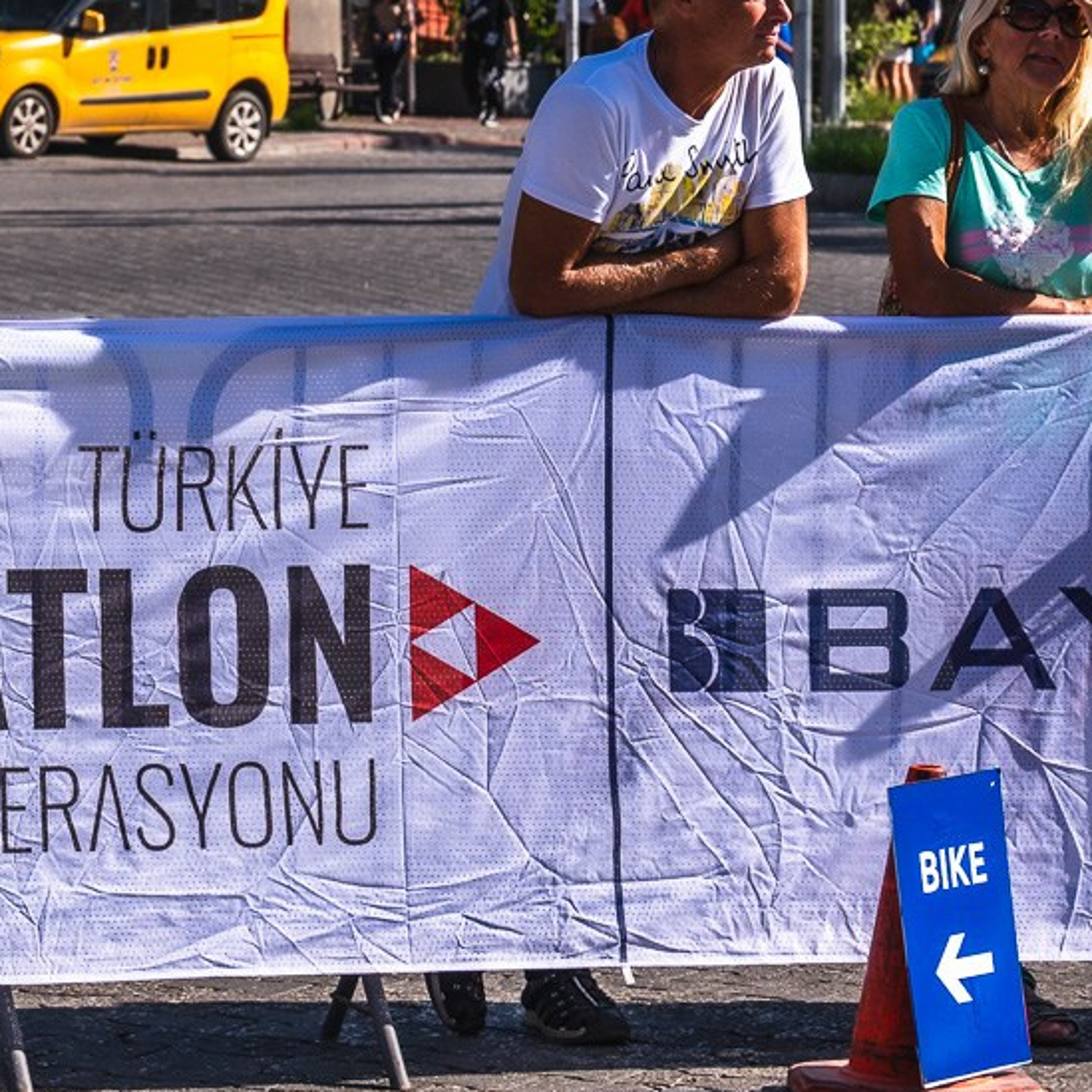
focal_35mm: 208
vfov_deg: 8.4
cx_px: 249
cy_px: 361
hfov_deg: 8.4
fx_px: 7424
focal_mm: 70
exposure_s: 1/400
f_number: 7.1
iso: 50
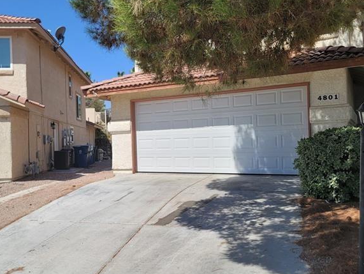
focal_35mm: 35
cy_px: 143
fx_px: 368
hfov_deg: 52.5
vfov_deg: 40.7
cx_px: 161
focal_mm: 7
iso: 20
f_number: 1.8
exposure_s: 1/989
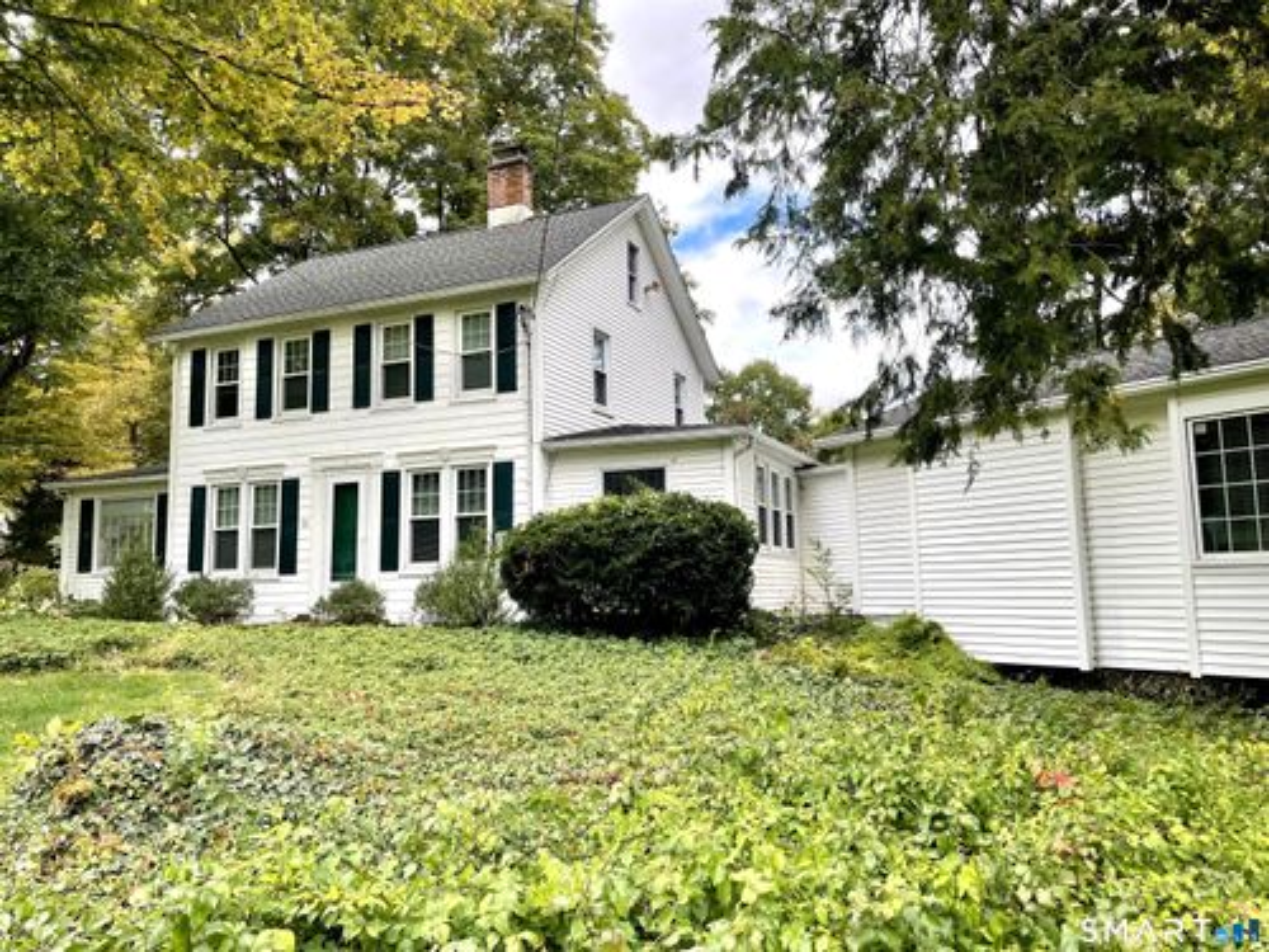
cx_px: 634
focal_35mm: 26
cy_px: 476
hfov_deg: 67.3
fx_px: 953
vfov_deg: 53.1
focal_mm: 4.2
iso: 32
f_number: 1.6
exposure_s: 1/543
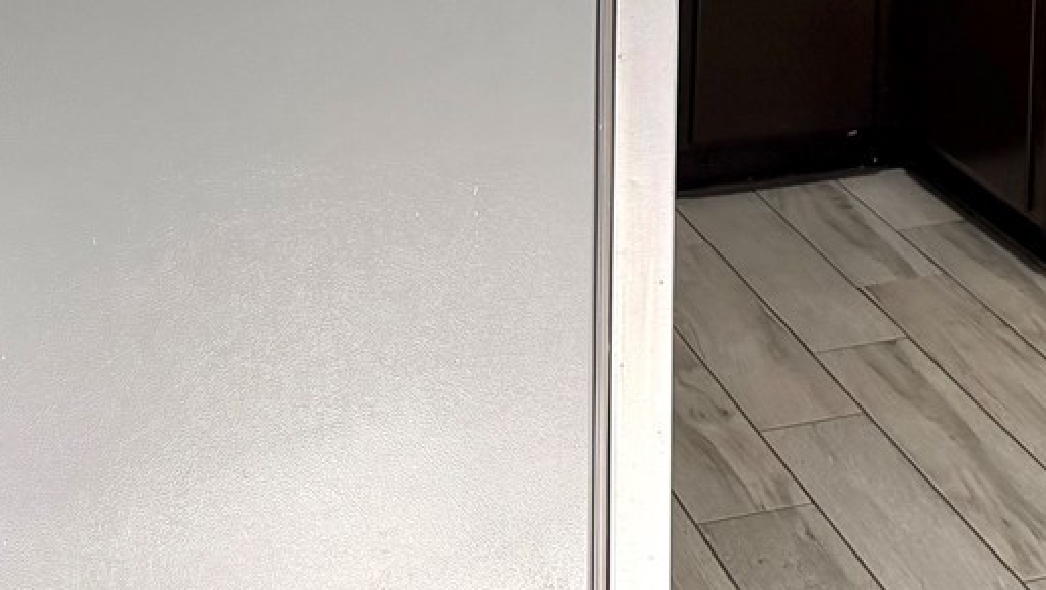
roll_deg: -1.1
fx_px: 2248
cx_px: 1267
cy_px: -389
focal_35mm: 81
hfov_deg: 23.8
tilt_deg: -2.6
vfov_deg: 13.7
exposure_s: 1/201
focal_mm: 6.76
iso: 125
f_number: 1.78
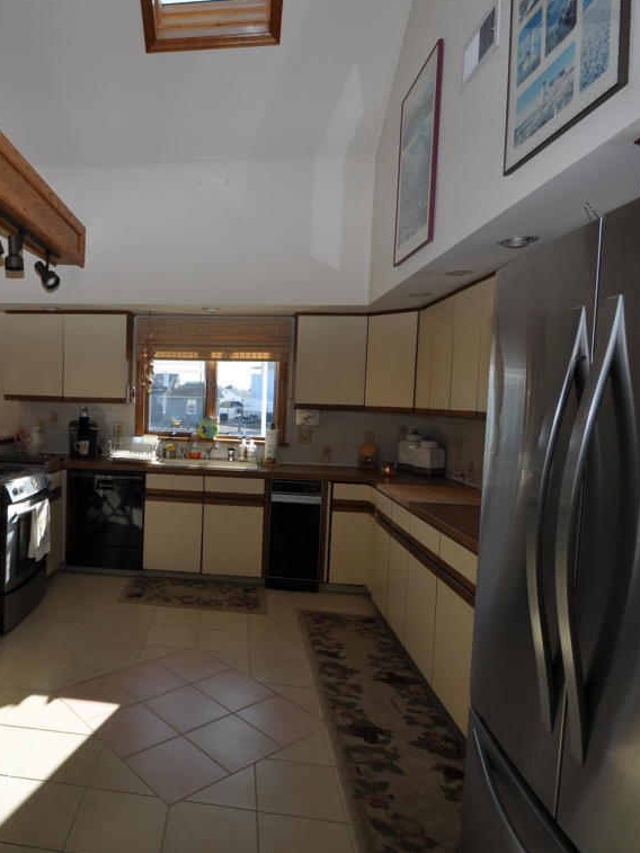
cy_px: 425
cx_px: 150
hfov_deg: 57.6
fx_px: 542
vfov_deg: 76.4
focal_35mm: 22
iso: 200
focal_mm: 10
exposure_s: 1/160
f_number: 6.3
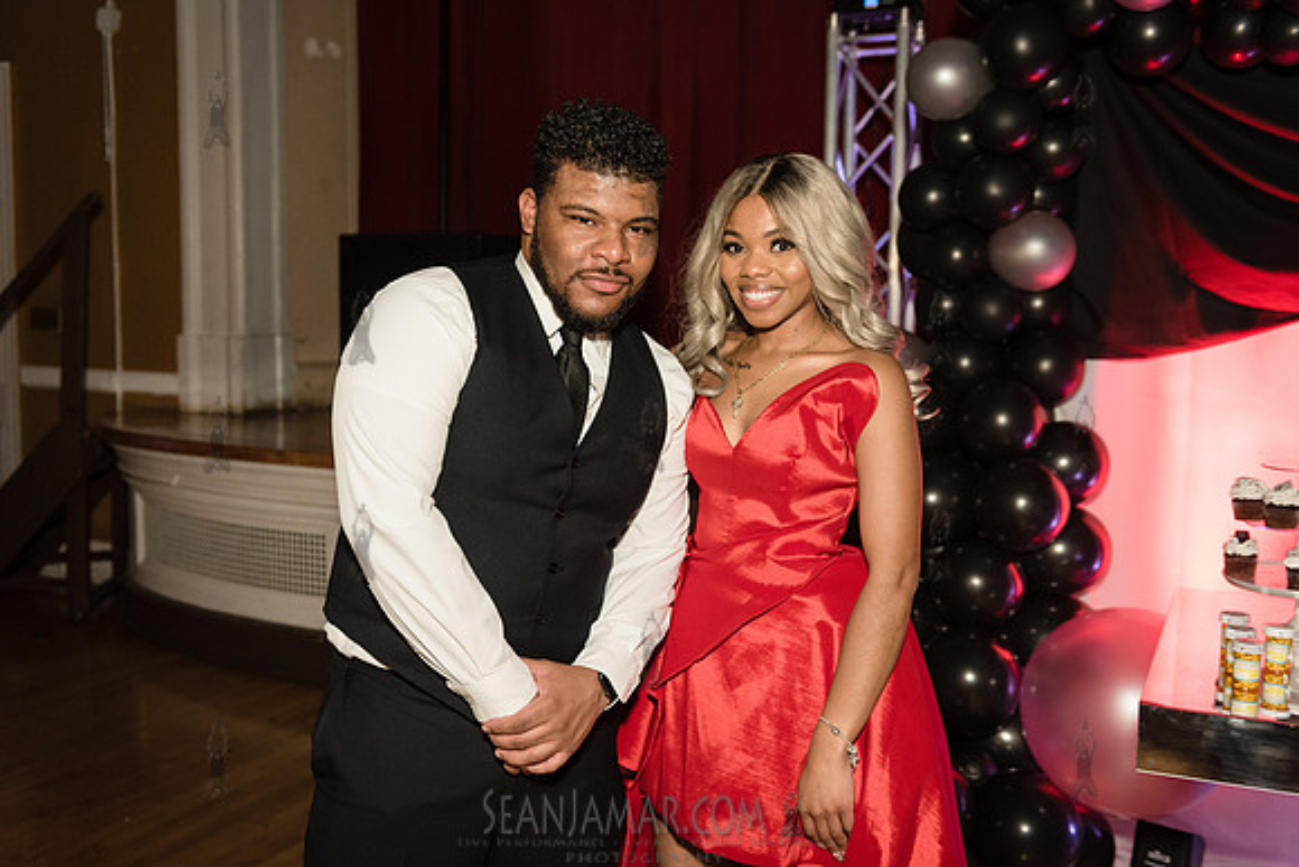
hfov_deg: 53.1
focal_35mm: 36
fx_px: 1299
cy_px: 434
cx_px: 650
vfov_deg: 36.9
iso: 2000
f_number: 3.5
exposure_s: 1/250
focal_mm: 36
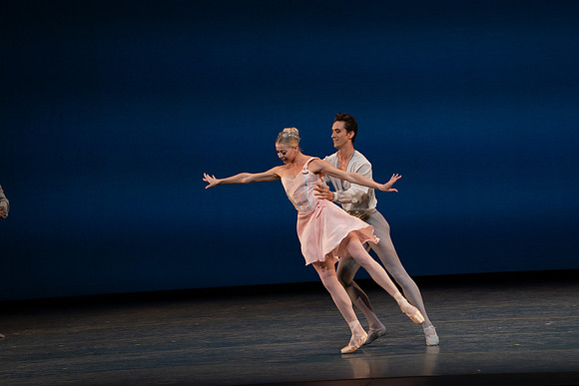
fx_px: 3217
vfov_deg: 6.9
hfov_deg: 10.3
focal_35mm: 200
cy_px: 193
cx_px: 290
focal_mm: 200
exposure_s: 1/500
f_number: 8
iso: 3200
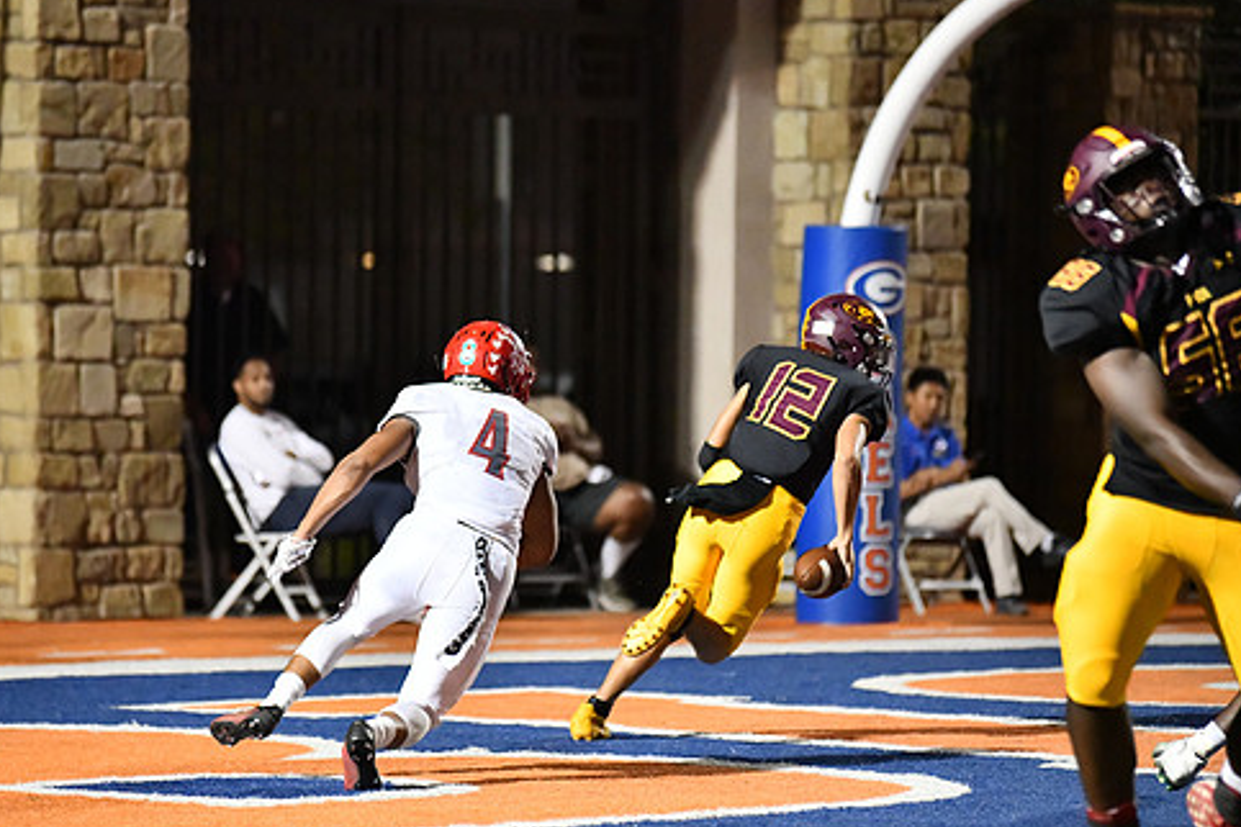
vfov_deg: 5.7
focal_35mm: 240
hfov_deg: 8.6
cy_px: 458
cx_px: 524
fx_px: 8273
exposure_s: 1/1250
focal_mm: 200
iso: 10000
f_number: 2.8
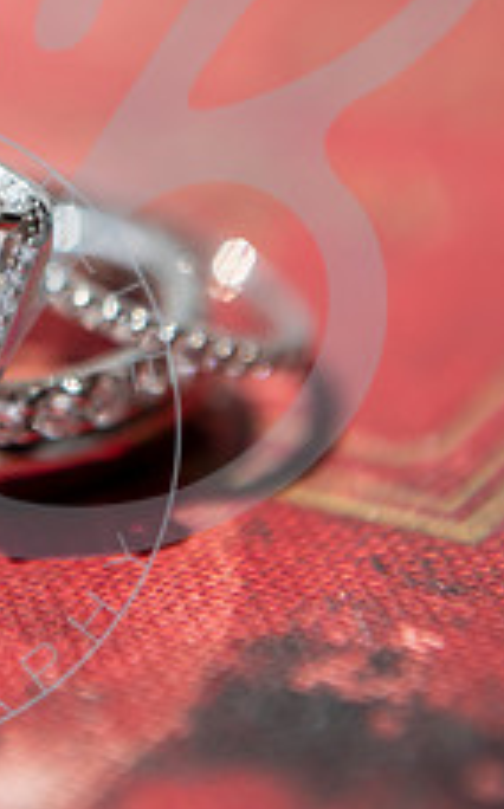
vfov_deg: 14.8
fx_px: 3107
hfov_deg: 9.2
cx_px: 11
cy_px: 160
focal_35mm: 141
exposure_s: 1/320
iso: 100
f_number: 5
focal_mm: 70
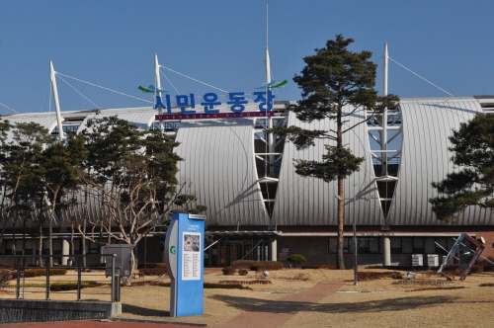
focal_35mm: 52
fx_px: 719
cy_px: 164
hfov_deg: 37.9
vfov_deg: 25.7
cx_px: 247
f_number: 10
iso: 200
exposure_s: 1/400
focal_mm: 35
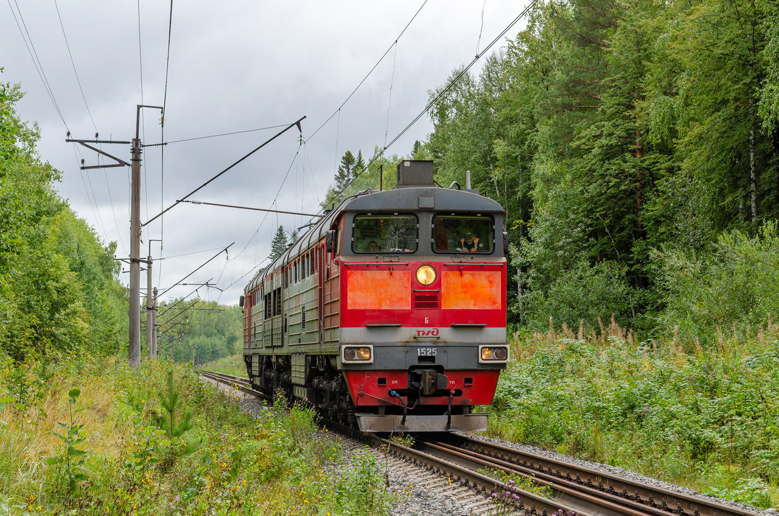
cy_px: 258
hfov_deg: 29.9
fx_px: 1458
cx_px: 390
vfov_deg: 20.1
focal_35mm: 68
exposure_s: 1/400
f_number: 7.1
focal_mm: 45
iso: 200
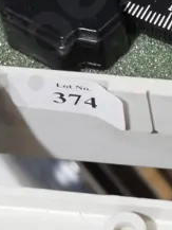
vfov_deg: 6.6
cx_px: 207
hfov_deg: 5.1
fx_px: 1939
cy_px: -176
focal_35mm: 293
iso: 1250
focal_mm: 31
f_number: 5.4
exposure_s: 1/80
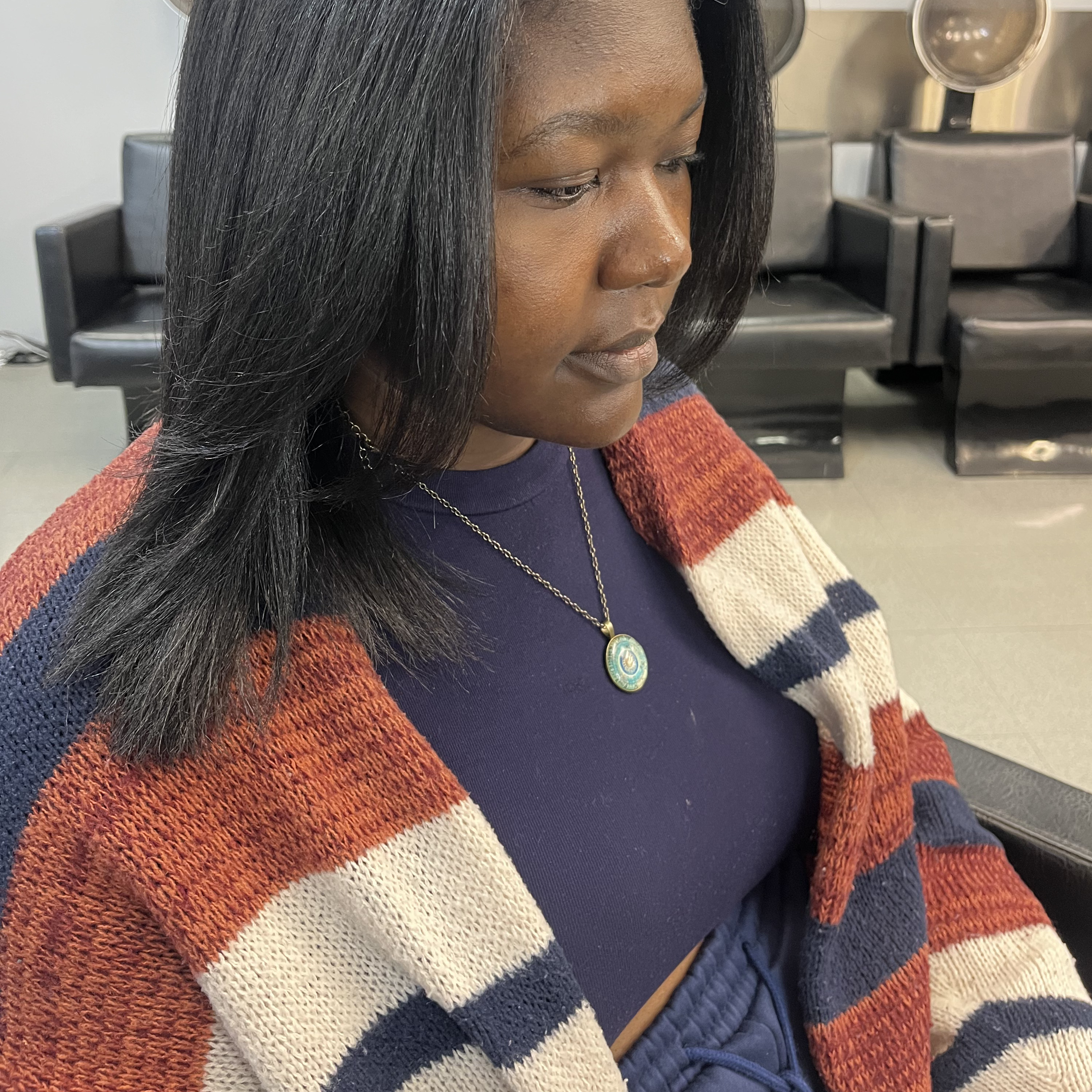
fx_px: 1106
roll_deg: -0.3
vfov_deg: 51.5
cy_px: 359
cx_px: 552
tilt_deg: -23.2
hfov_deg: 52.5
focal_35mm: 31
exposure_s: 1/60
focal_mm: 5.1
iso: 250
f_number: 1.6
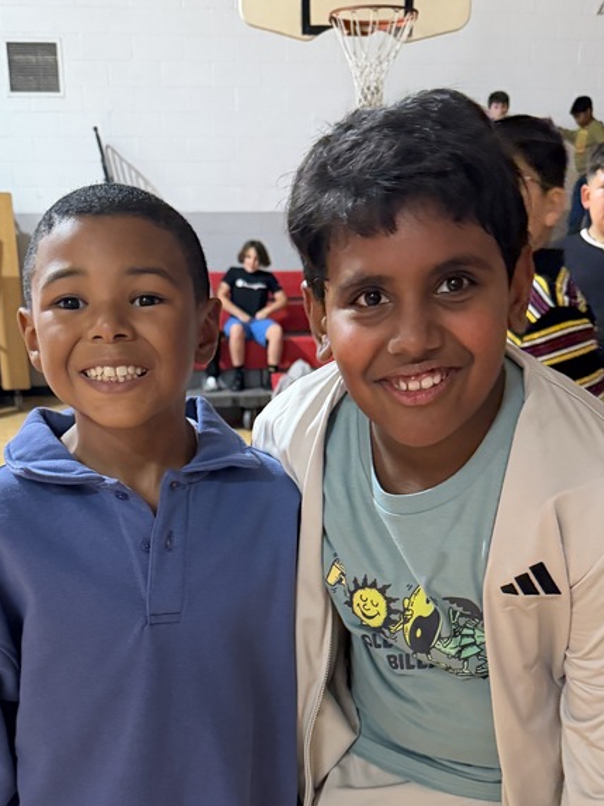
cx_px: 272
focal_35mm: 43
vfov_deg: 41.7
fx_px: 1000
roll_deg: +0.2
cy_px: 661
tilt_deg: -21.8
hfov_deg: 33.6
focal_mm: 6.76
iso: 800
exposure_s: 1/40
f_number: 1.78
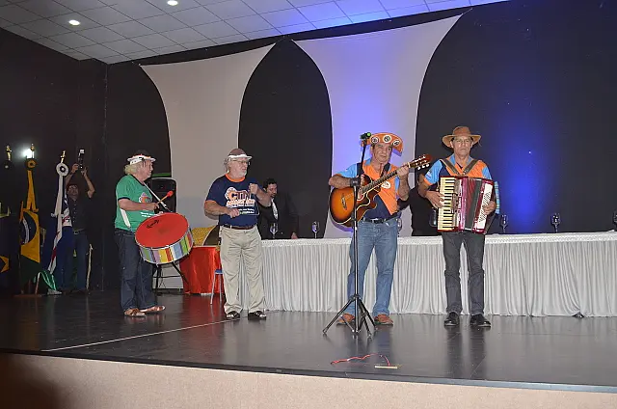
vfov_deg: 36.7
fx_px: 616
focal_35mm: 36
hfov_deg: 53.2
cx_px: 308
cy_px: 204
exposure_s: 1/100
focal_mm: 24
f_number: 5
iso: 1600
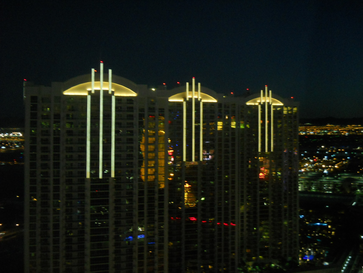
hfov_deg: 45.8
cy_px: 136
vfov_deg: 35.1
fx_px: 430
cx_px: 182
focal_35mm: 41
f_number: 3.1
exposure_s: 1/2
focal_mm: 6.72
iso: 400
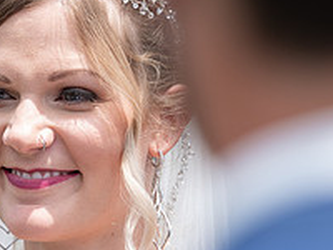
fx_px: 7022
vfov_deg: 2.0
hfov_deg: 2.7
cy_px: 213
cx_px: 22
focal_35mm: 730
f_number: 3.5
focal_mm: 200
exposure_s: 1/640
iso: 100
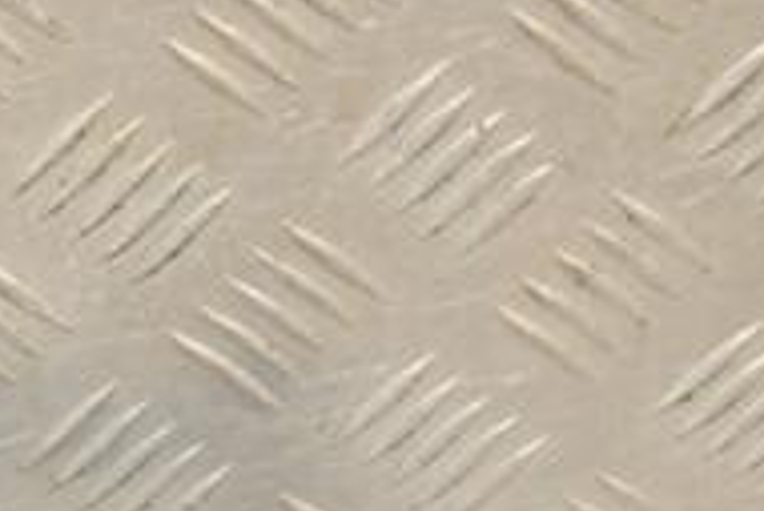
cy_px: 756
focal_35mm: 199
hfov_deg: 10.1
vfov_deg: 6.8
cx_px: -193
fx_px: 4226
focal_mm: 42
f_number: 7.1
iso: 800
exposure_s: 1/200
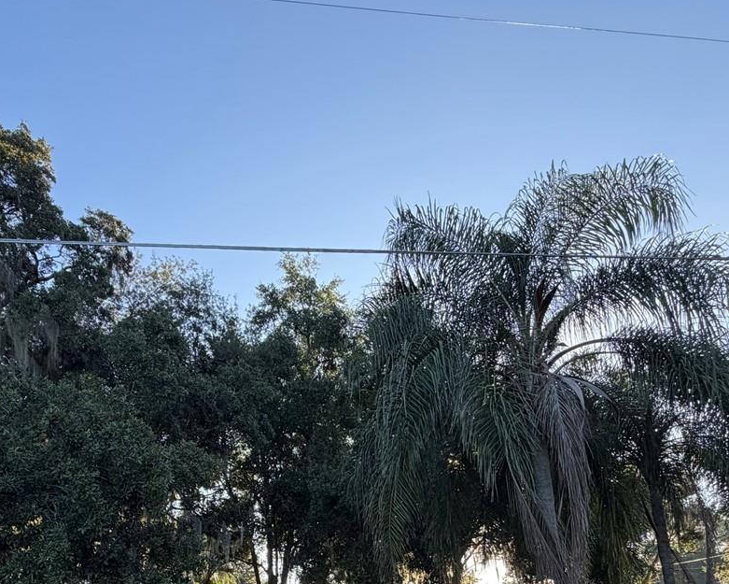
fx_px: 604
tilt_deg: +12.2
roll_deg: +3.5
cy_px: 507
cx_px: 287
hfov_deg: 61.6
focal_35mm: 28
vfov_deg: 47.2
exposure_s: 1/465
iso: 64
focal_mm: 2.22
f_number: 2.2
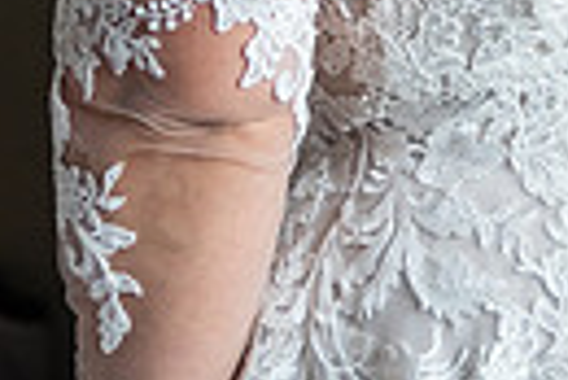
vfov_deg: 7.2
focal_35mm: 187
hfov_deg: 10.6
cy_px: -238
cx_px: 843
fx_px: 2954
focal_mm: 42
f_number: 2.8
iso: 2000
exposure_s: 1/800
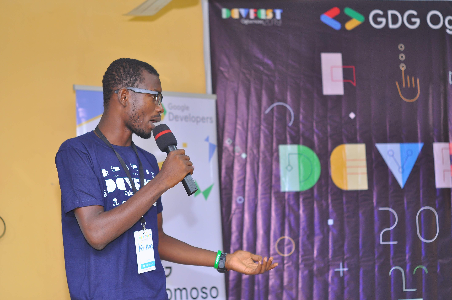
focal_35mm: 75
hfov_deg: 27.0
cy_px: 150
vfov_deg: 18.1
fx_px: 941
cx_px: 226
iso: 400
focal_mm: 50
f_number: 2.8
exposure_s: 1/80
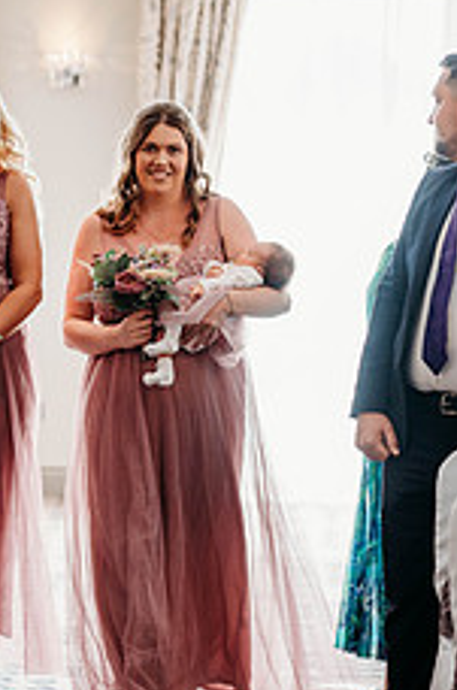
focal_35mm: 168
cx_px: 8
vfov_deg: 12.2
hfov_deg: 8.1
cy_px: 518
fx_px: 3213
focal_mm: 85
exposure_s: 1/200
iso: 100
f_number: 2
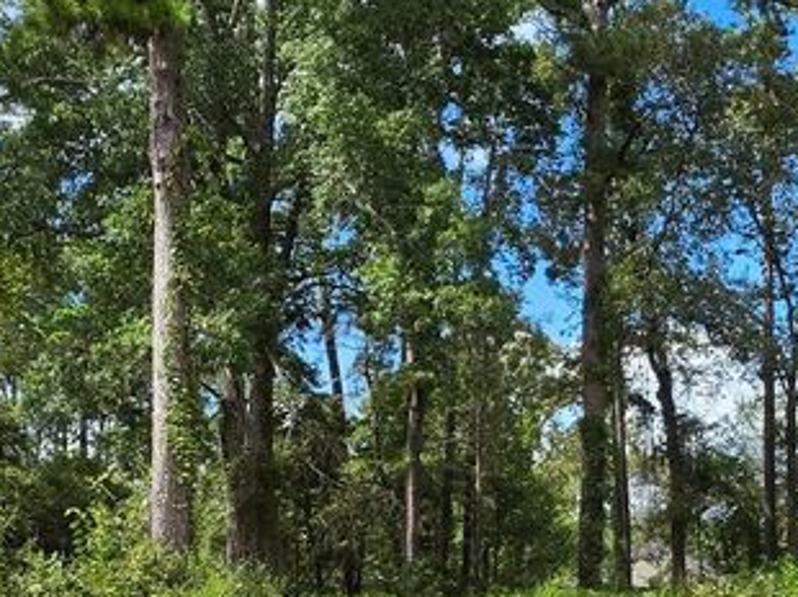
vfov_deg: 31.5
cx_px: 546
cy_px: 569
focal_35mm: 43
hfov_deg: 43.1
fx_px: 991
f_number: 1.9
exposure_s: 1/1008
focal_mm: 2.2
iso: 32
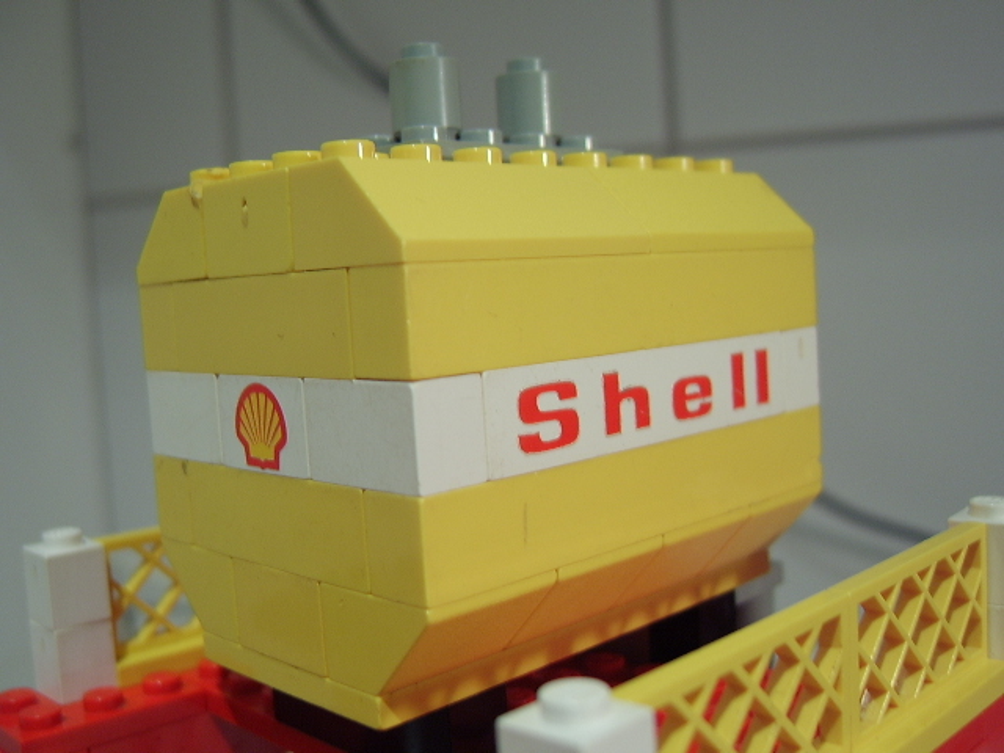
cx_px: 502
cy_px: 376
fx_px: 899
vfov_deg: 45.4
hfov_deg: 58.4
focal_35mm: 31
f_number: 2.7
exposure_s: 1/19
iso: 100
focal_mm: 8.13
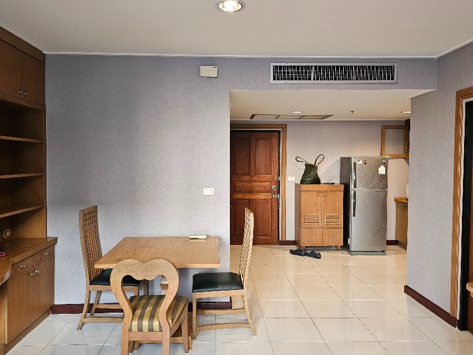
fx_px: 369
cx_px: 228
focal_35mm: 27
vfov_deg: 51.3
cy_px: 171
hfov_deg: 65.3
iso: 400
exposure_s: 1/100
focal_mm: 6.3
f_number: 1.7
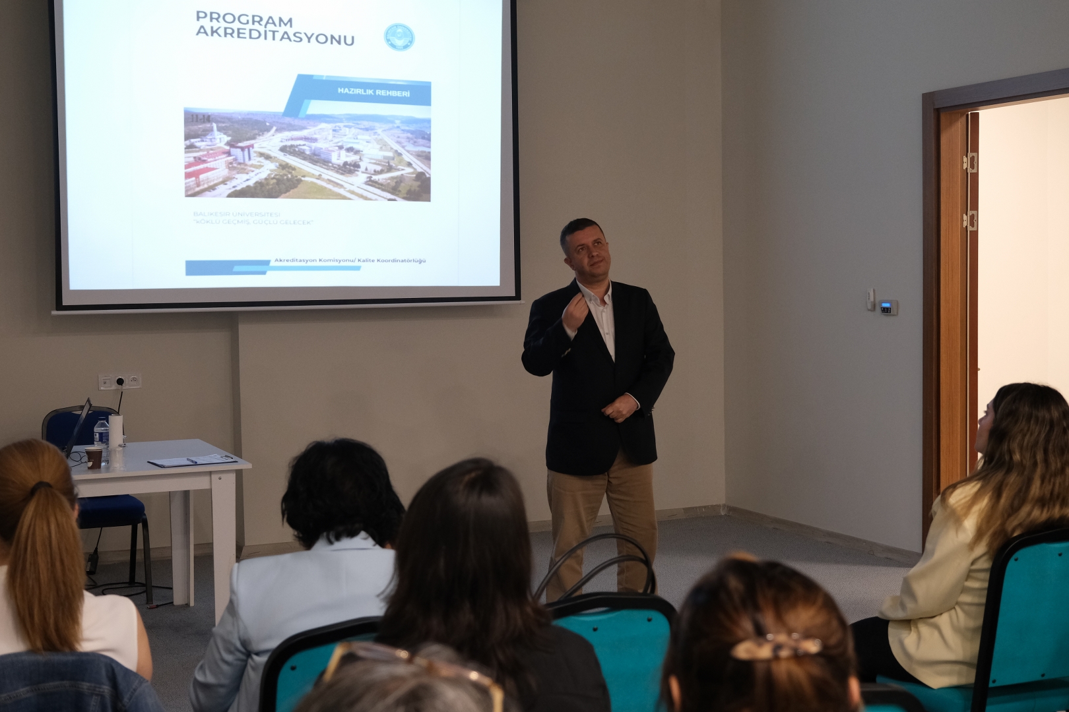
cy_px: 356
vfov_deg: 30.5
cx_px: 534
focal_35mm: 44
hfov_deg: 44.5
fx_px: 1306
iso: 1600
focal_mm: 29.2
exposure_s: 1/52
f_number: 4
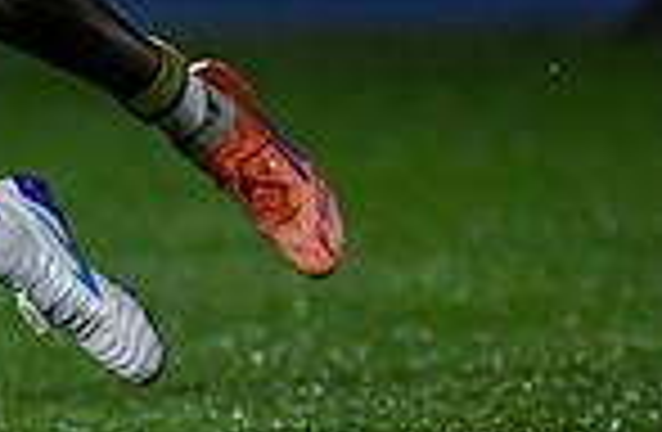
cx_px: -666
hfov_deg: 1.0
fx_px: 38574
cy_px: 76
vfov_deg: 0.6
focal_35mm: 2111
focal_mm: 400
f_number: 3.2
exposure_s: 1/1600
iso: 3200
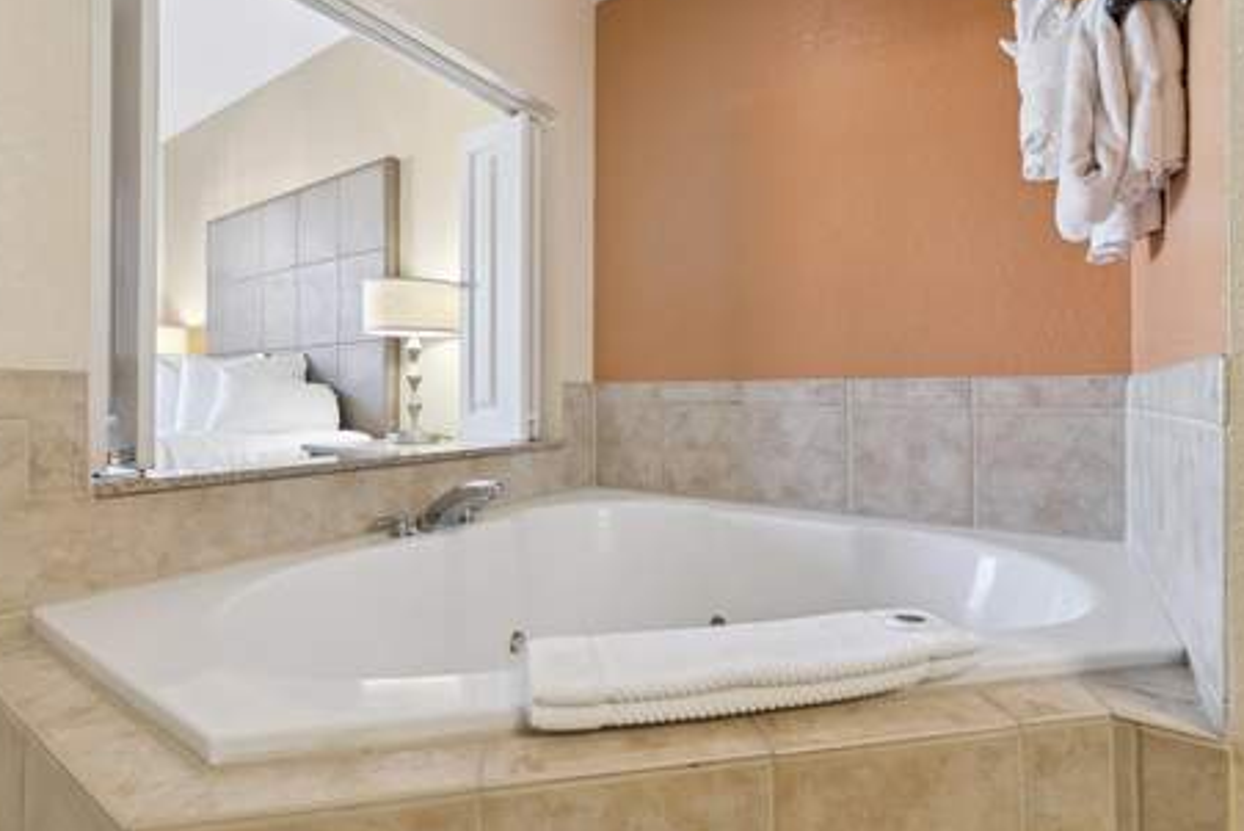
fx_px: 588
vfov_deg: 70.4
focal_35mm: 17
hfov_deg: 93.3
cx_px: 621
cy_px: 396
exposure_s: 1/8
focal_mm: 16
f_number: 10
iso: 200
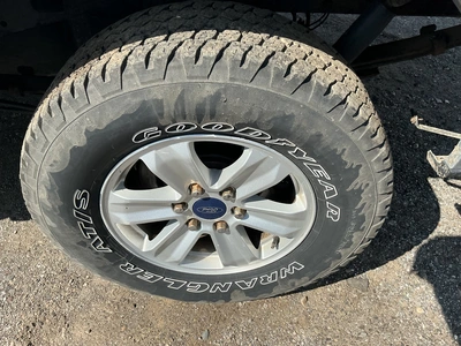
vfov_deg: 49.7
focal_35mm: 28
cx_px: 230
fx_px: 373
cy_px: 173
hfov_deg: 63.4
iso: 25
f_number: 1.8
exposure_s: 1/1055
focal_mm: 3
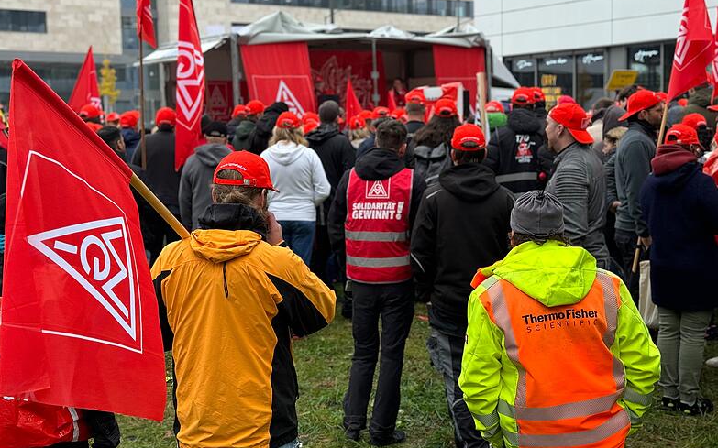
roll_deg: +1.5
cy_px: 188
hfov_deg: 38.9
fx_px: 1017
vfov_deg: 24.8
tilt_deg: -2.6
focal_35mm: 52
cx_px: 352
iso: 64
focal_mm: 6.76
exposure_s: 1/294
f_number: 1.78
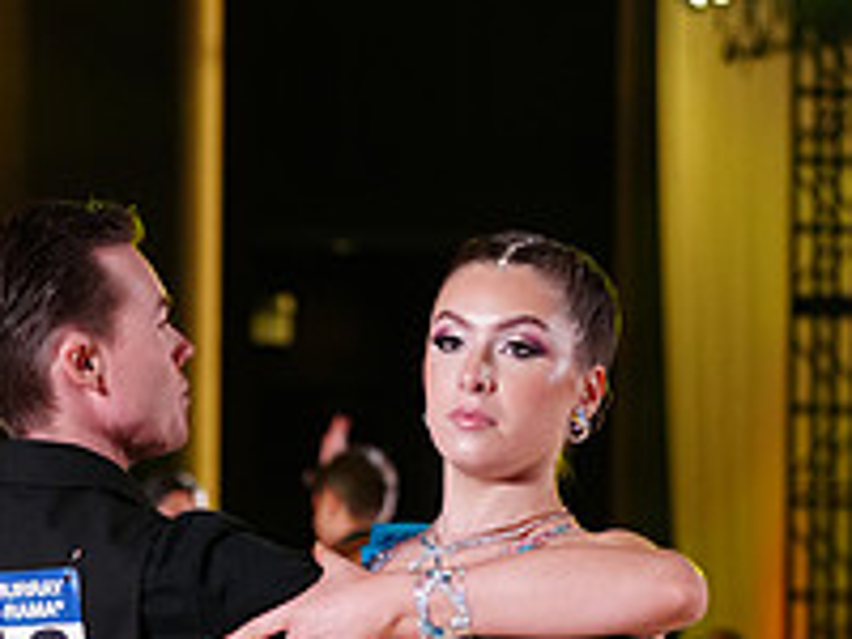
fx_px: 6596
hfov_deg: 7.4
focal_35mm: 268
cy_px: 1031
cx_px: 305
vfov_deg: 5.5
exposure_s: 1/400
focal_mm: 96
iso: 2500
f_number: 4
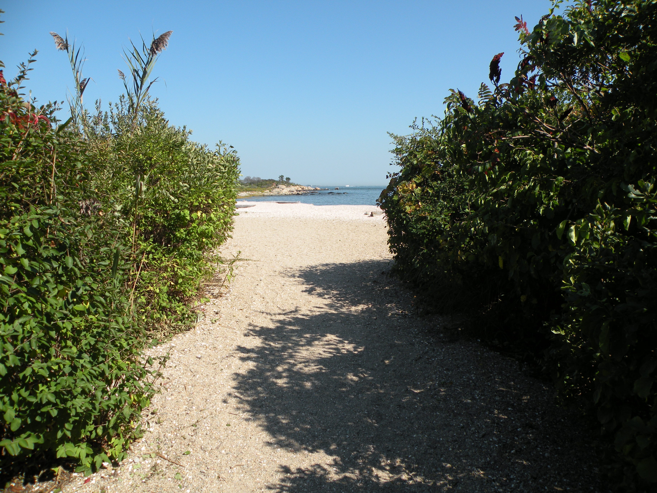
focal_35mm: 27
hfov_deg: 65.3
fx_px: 512
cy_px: 246
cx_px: 328
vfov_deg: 51.4
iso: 64
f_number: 3.2
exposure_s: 1/882
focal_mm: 4.7
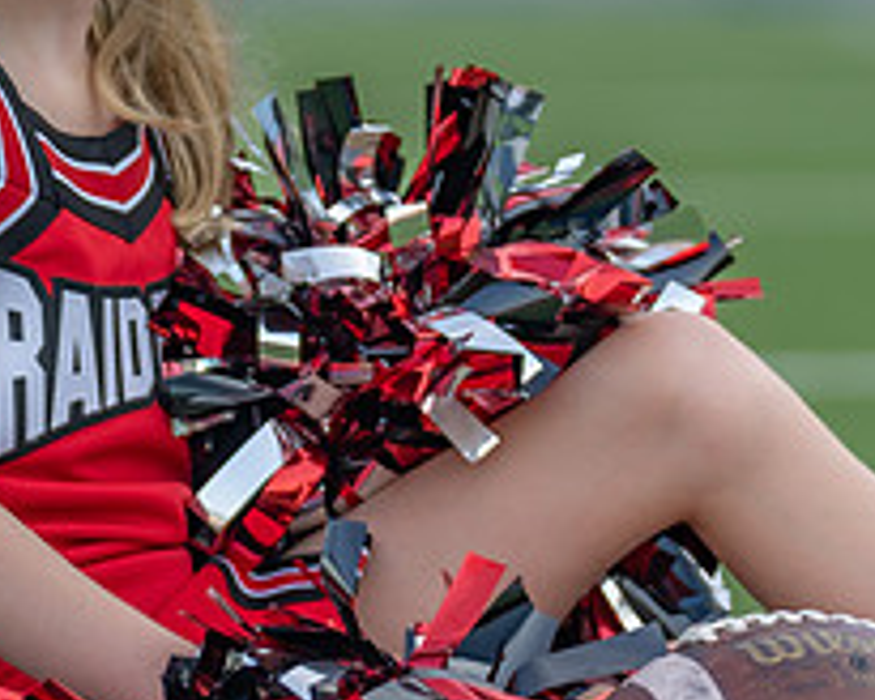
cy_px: 154
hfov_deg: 4.4
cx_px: 96
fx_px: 11472
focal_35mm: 443
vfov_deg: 3.5
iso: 100
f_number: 2.8
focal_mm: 132
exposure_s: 1/320
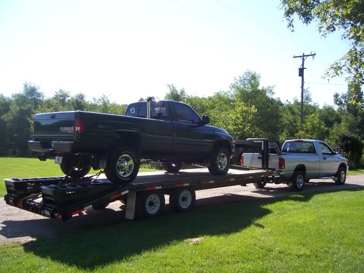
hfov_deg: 51.4
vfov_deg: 39.7
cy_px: 136
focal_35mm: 36
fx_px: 379
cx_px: 182
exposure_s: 1/750
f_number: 3
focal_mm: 6
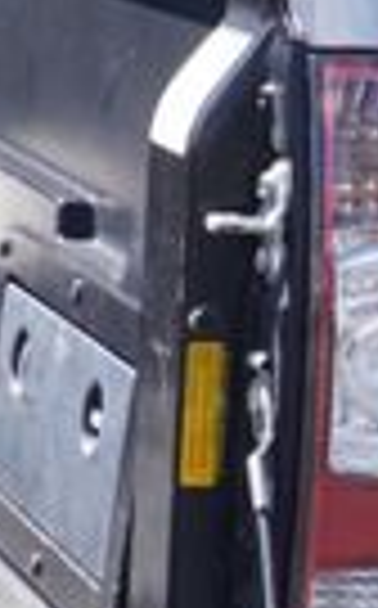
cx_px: -1053
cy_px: 486
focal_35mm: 267
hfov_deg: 4.5
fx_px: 4413
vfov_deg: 7.9
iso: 100
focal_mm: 23
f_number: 6.3
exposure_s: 1/160
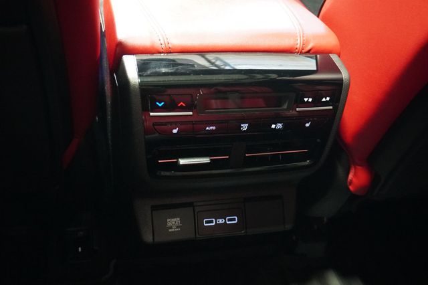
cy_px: 142
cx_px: 214
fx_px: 446
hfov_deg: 51.3
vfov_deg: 35.5
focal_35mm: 38
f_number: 4.5
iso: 6400
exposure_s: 1/6
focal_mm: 25
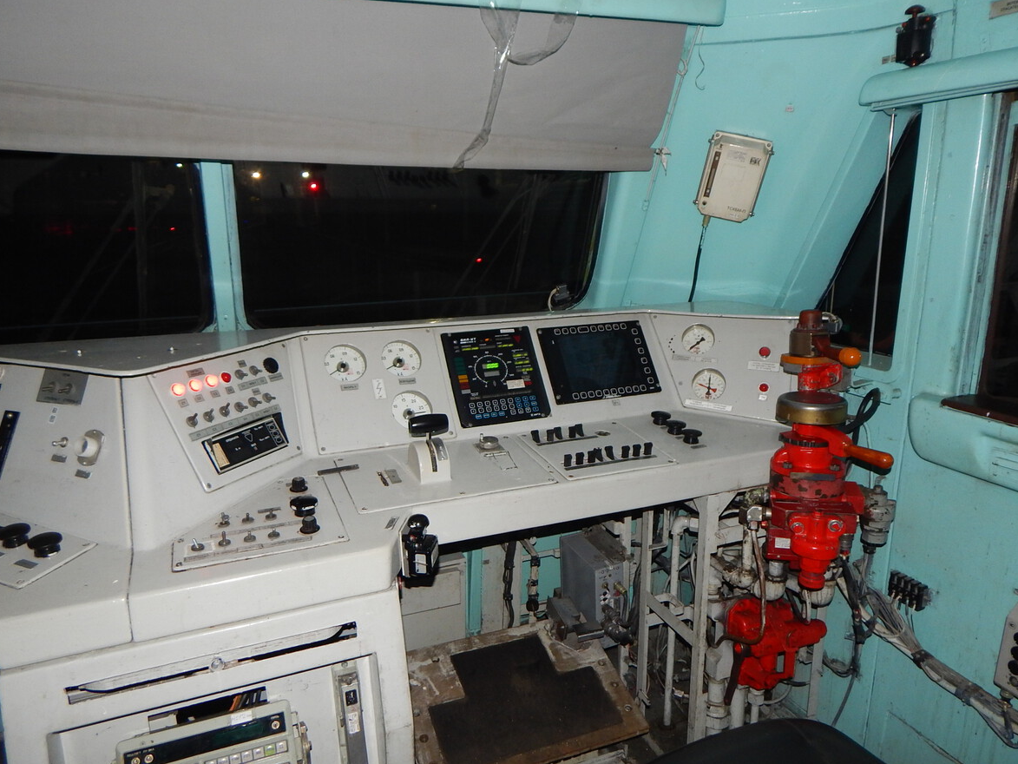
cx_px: 508
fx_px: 706
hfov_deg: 71.6
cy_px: 399
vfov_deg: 56.8
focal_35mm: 24
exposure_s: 1/30
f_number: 3
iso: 200
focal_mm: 4
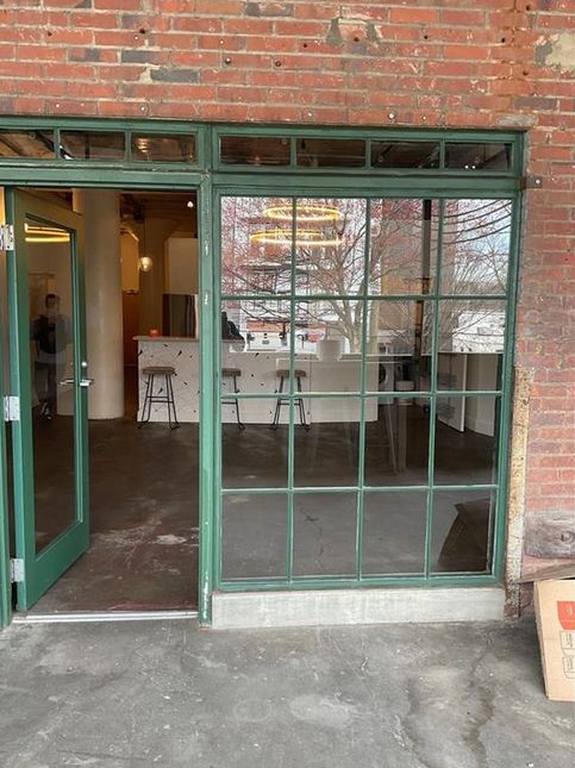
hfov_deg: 46.7
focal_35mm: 30
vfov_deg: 60.0
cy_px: 388
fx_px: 665
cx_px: 279
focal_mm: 3
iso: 40
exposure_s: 1/60
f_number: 1.8
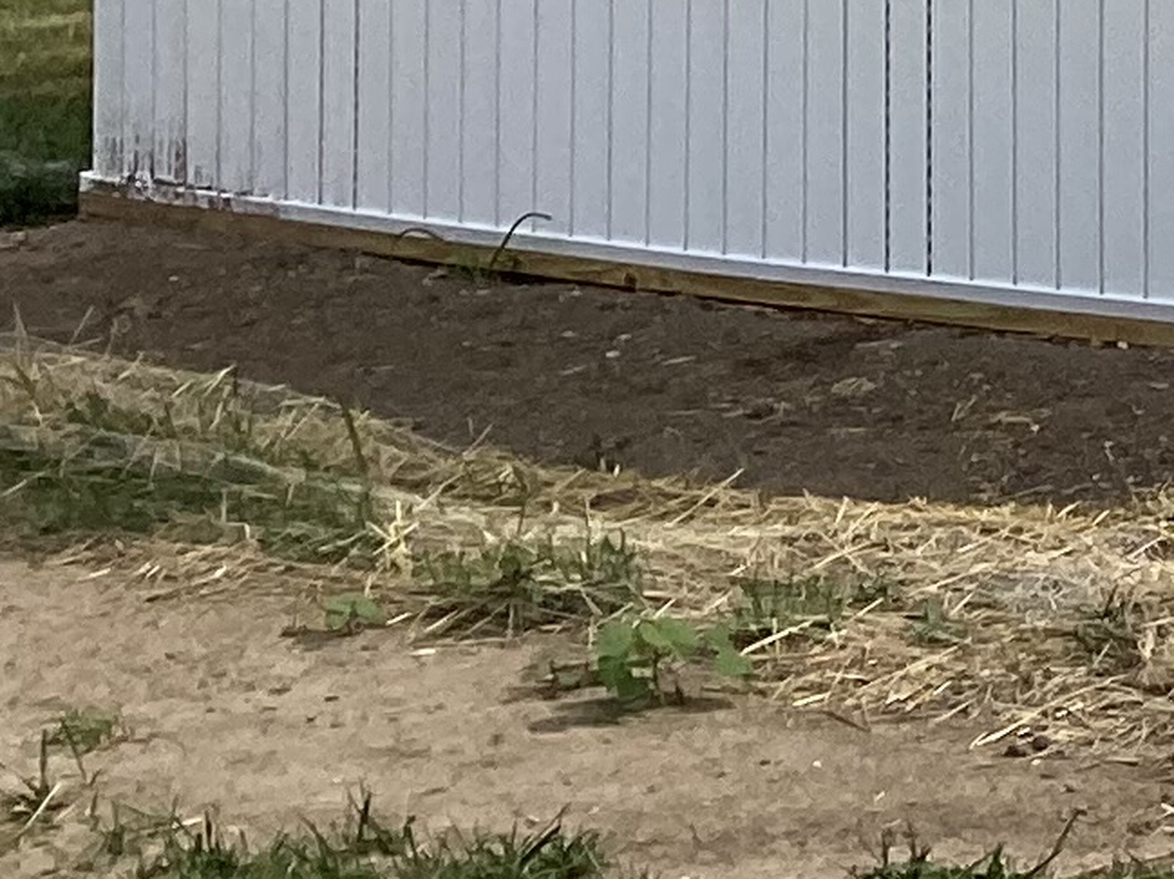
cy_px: -966
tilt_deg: +2.6
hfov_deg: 11.0
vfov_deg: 8.9
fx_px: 5288
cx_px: 2686
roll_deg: +0.4
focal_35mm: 156
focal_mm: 3.3
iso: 25
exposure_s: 1/2146
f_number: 2.4
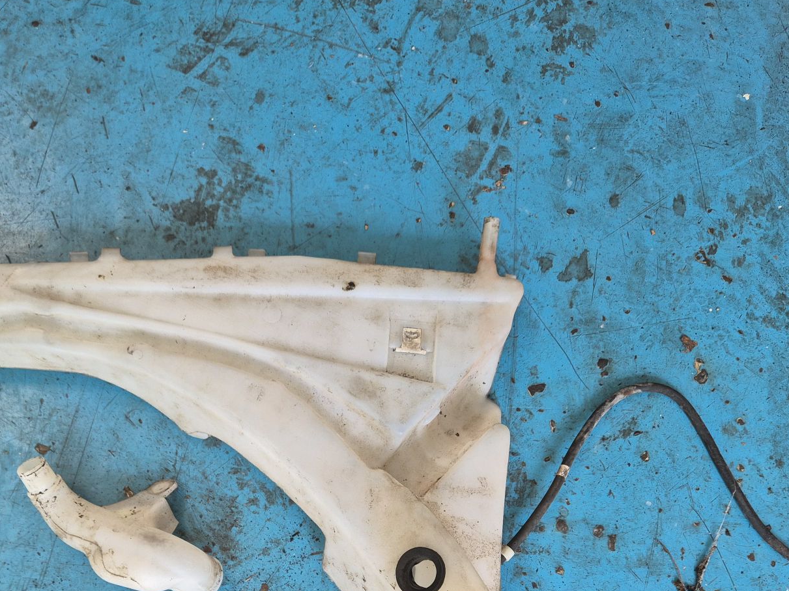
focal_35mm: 38
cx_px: 306
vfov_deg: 36.5
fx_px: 866
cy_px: 471
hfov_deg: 48.6
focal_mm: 5.4
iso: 160
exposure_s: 1/180
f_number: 1.8
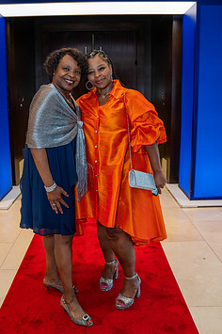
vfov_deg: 57.0
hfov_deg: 39.8
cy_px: 143
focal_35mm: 33
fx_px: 306
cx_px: 95
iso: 2000
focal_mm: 26
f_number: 3.5
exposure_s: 1/125
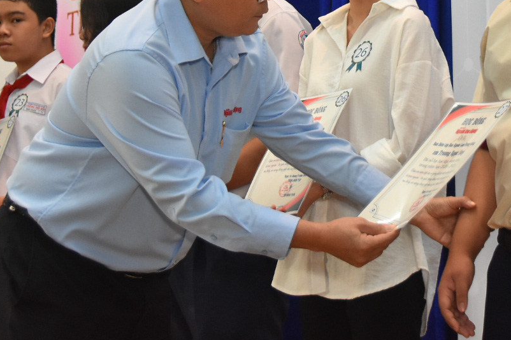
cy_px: 3
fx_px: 1376
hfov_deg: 20.8
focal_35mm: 97
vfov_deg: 13.9
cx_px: 397
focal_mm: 32
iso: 1600
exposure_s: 1/200
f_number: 4.2
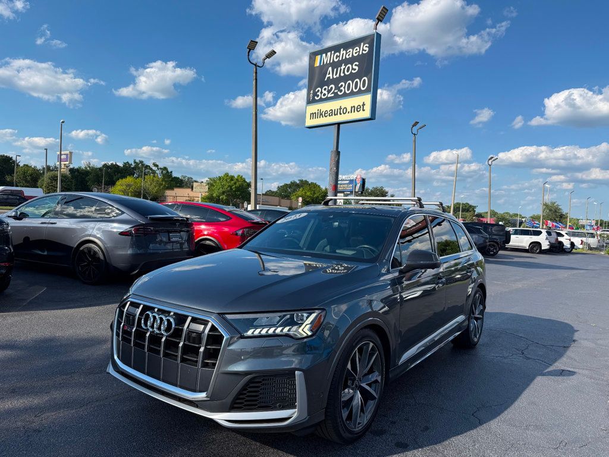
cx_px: 304
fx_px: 422
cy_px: 228
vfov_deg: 56.8
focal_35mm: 24
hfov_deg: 71.6
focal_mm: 6.76
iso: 80
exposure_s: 1/4405
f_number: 1.78
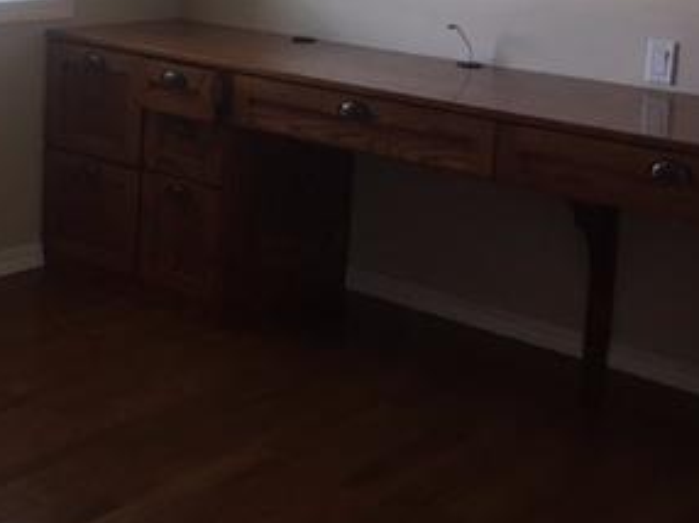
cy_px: 37
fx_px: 1311
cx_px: 144
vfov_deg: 21.9
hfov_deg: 29.2
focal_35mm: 65
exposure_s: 1/15
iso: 50
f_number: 2.2
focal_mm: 4.15
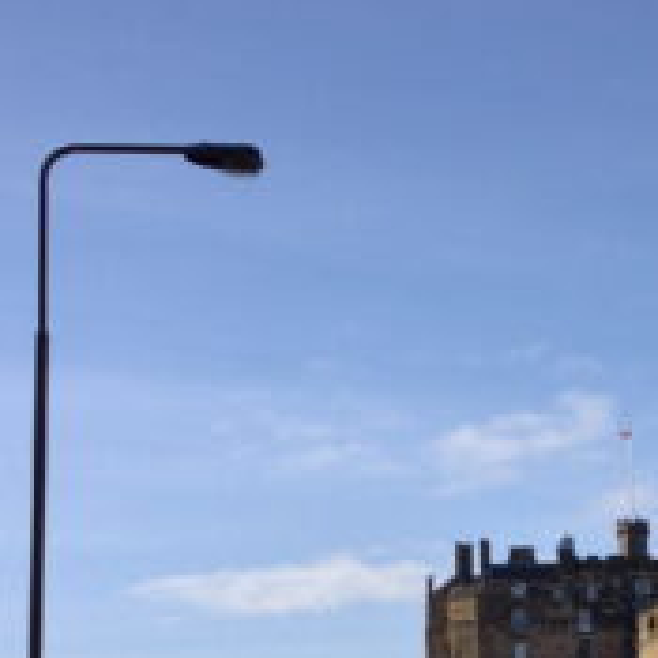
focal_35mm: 94
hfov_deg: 18.3
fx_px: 2022
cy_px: 690
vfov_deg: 17.9
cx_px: 541
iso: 50
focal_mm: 4.28
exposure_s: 1/1126
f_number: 2.4
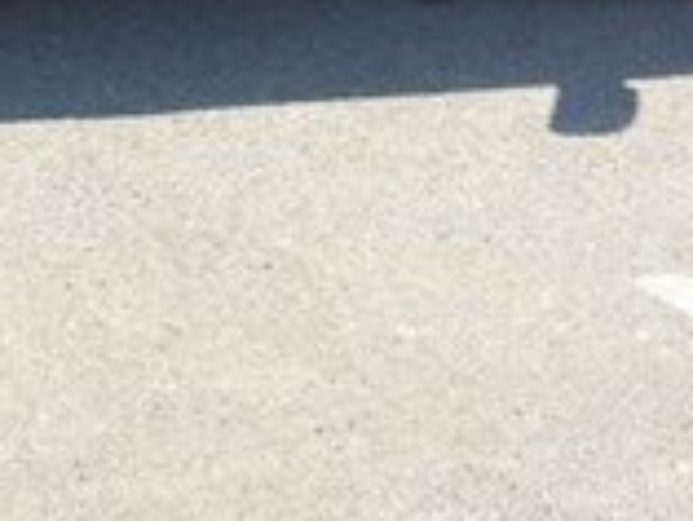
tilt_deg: -13.4
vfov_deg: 11.7
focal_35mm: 122
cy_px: -219
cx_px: -278
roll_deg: +1.7
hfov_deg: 15.2
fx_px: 2444
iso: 32
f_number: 2.2
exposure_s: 1/1053
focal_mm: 4.15
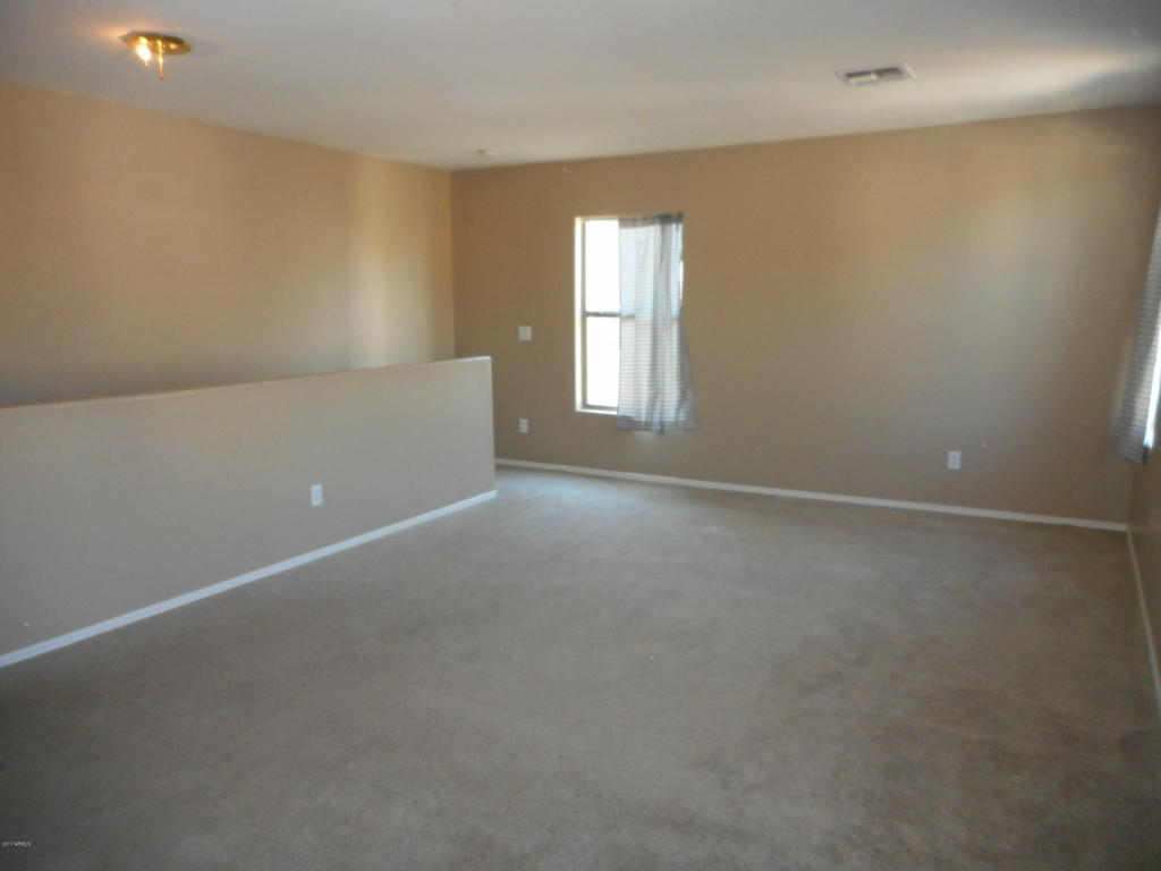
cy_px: 436
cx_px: 580
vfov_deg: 54.9
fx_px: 838
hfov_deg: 69.4
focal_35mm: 25
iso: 400
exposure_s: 1/25
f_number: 3.7
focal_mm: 4.5
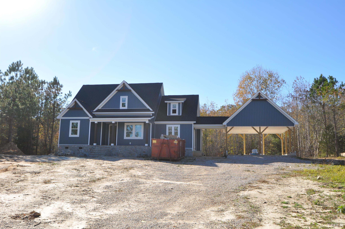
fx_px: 301
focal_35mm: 32
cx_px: 172
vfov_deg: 41.6
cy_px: 114
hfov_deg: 59.6
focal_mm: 21
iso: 200
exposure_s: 1/320
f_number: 9
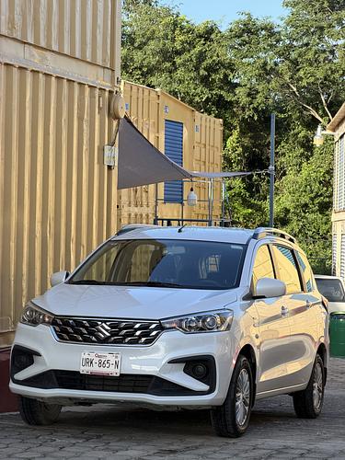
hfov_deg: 14.8
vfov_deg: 19.6
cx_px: 172
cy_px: 230
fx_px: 1329
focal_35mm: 100
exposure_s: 1/312
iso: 50
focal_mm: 16.89
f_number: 2.8
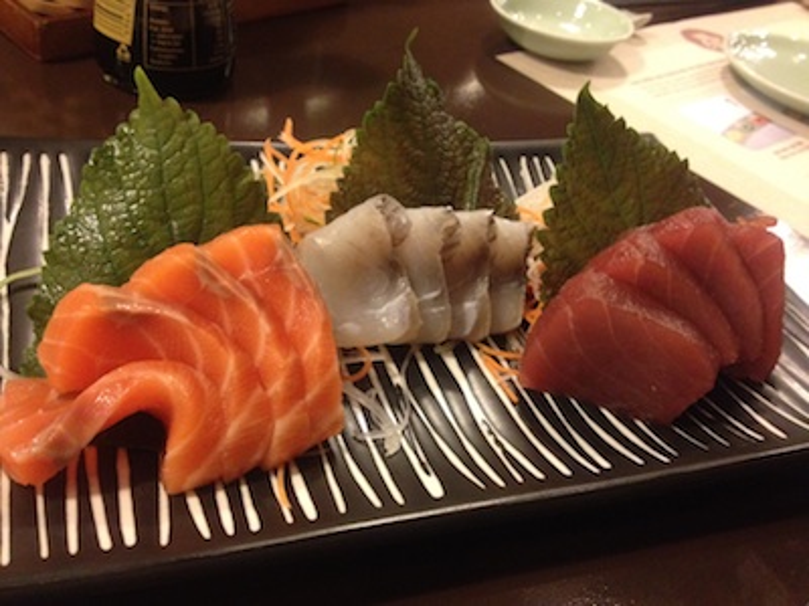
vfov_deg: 40.7
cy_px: 303
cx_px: 404
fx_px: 818
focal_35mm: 35
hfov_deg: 52.6
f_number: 2.4
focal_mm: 4.28
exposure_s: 1/15
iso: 500
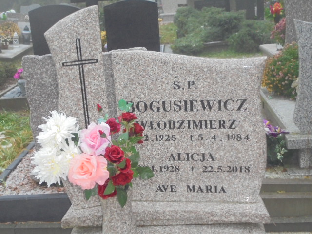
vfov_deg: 29.7
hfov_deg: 38.9
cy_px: 117
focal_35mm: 49
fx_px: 442
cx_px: 156
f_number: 4.8
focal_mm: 8.9
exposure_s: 1/25
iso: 400
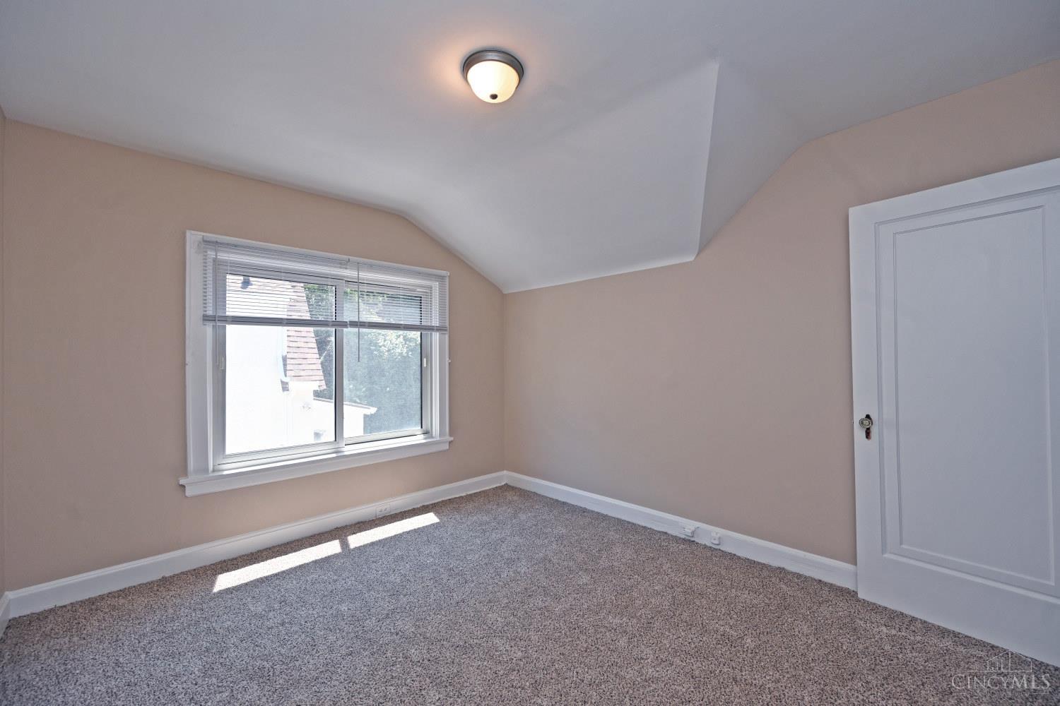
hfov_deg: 104.3
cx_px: 530
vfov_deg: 81.2
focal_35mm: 14
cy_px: 353
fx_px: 412
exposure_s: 1/125
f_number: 5.6
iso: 200
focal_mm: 14
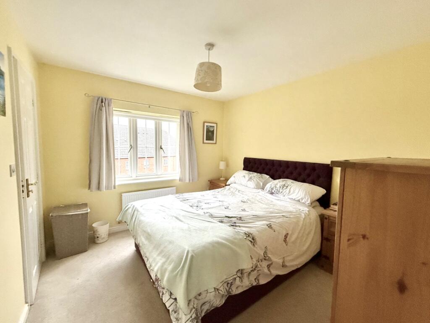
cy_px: 162
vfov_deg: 85.7
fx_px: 174
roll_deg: -2.9
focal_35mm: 14
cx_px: 215
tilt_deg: -3.4
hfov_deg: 102.1
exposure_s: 1/99
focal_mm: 2.22
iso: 320
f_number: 2.2
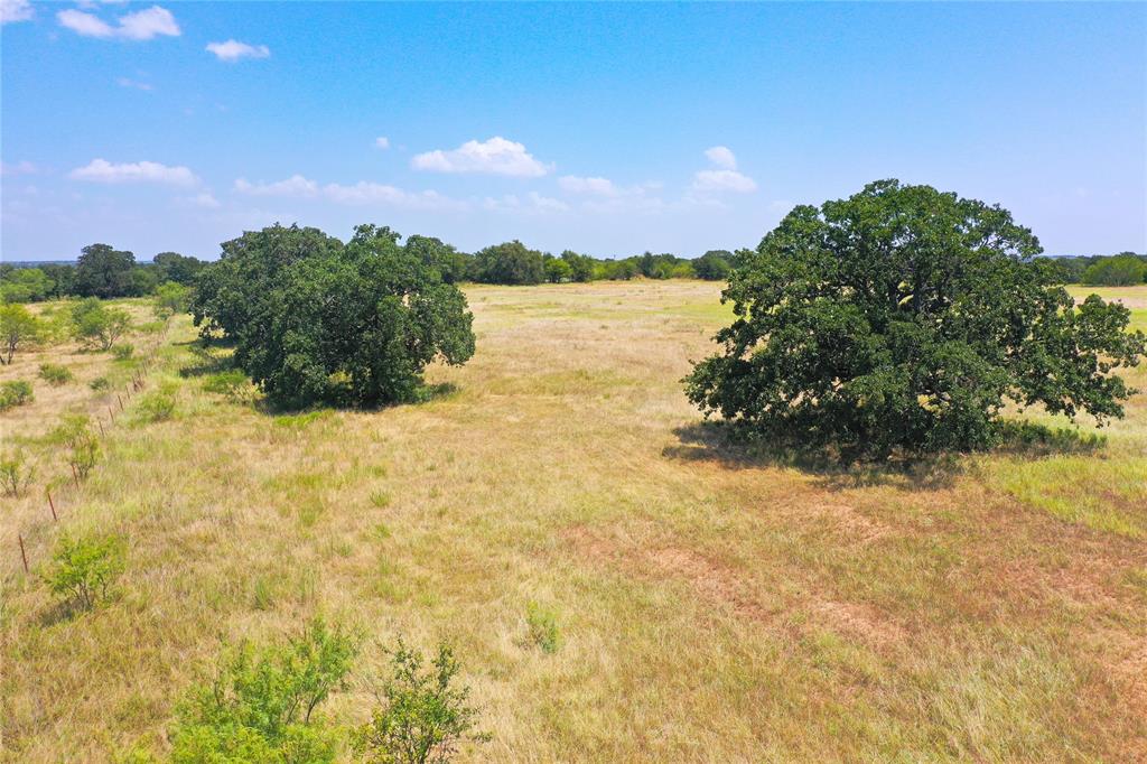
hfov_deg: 65.5
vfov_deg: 46.4
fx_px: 892
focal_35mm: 28
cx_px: 574
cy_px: 382
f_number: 5.6
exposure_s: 1/400
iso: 100
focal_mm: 10.26
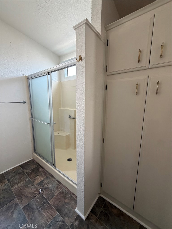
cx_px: 86
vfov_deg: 102.1
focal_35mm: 14
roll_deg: +1.0
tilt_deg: -10.0
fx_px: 93
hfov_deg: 85.7
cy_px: 114
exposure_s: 1/121
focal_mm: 2.22
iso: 320
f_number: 2.2
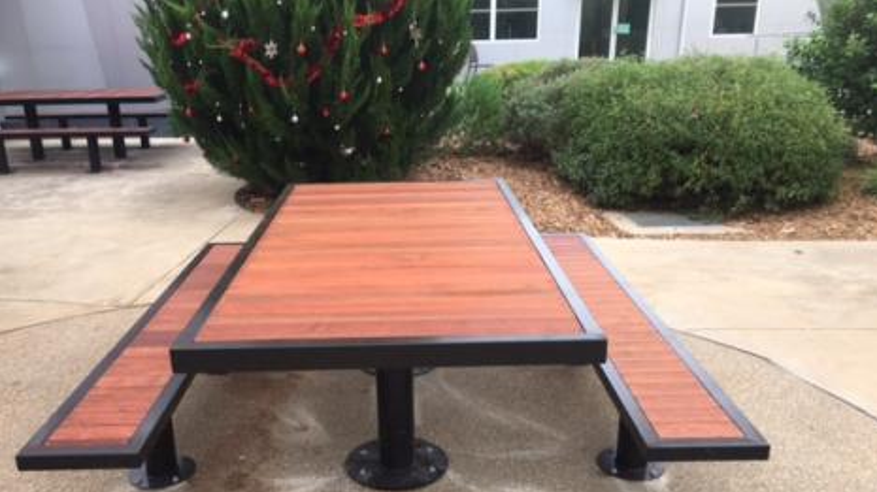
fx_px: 790
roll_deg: +1.5
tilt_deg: -18.5
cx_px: 409
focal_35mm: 34
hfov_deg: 58.0
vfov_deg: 34.3
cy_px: 320
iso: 25
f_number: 2.2
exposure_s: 1/121
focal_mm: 4.15
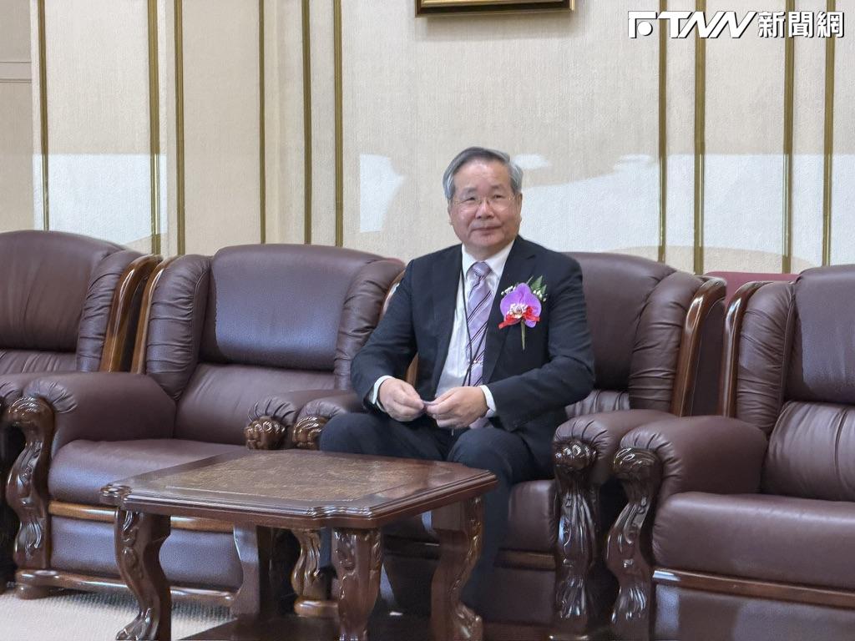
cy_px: 320
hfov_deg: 19.6
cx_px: 428
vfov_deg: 14.8
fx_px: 2470
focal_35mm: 100
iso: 640
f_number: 2.8
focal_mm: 16.89
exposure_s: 1/60
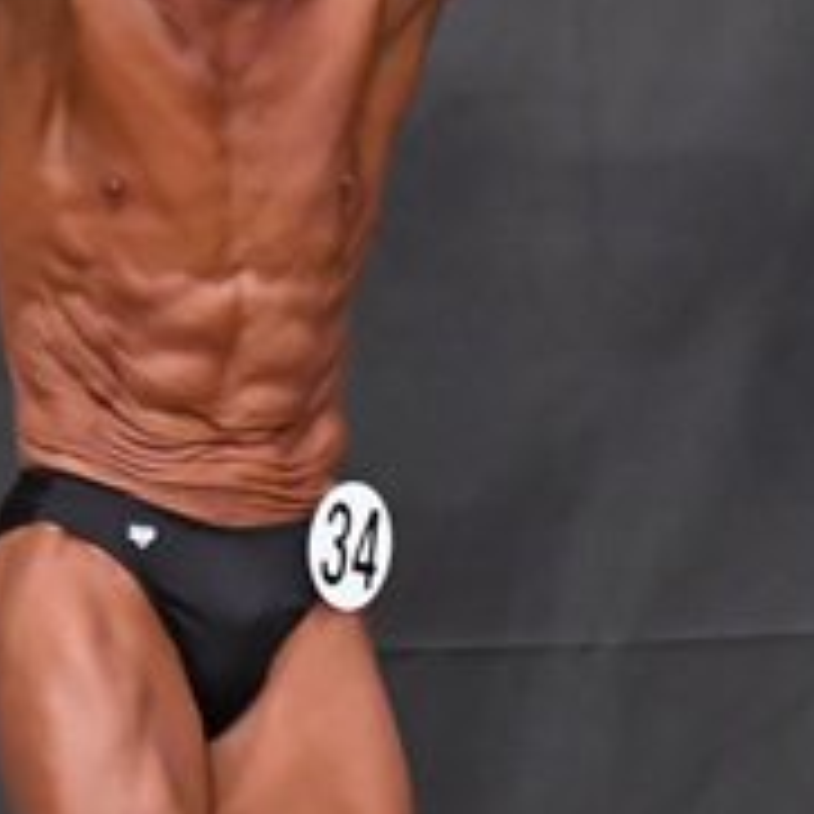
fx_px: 24689
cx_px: 596
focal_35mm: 928
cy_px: 576
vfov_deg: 1.9
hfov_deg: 1.9
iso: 6400
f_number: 5.6
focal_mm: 170
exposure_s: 1/400
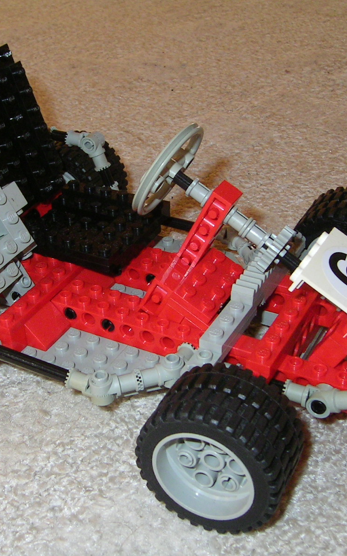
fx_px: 772
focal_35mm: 51
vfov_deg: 39.6
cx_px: 135
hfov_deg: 25.3
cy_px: 278
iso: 100
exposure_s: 1/30
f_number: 4.8
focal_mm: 5.6
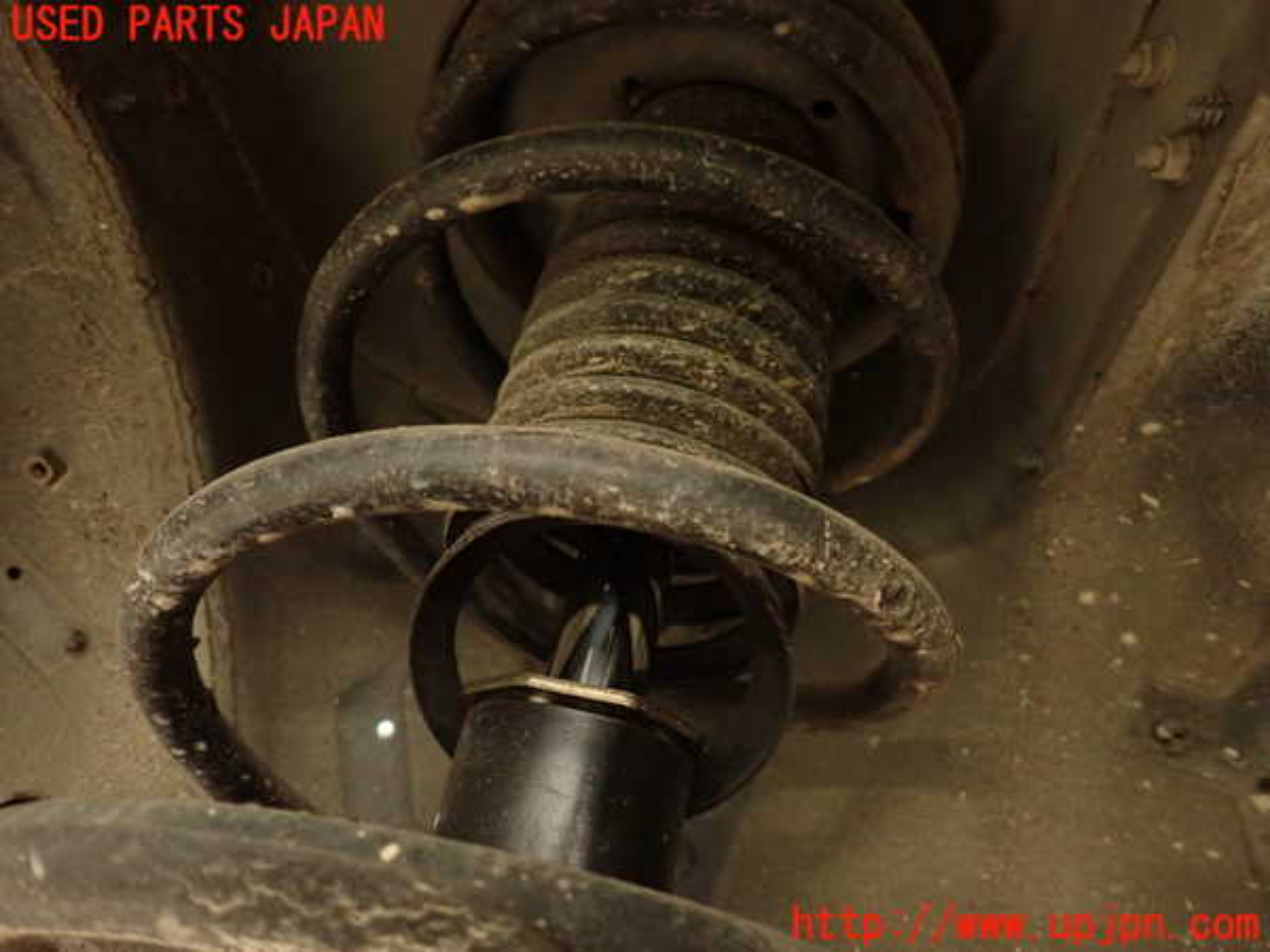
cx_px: 635
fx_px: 917
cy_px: 476
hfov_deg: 69.4
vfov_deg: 54.9
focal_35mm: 25
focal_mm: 4.5
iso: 800
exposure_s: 1/20
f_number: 2
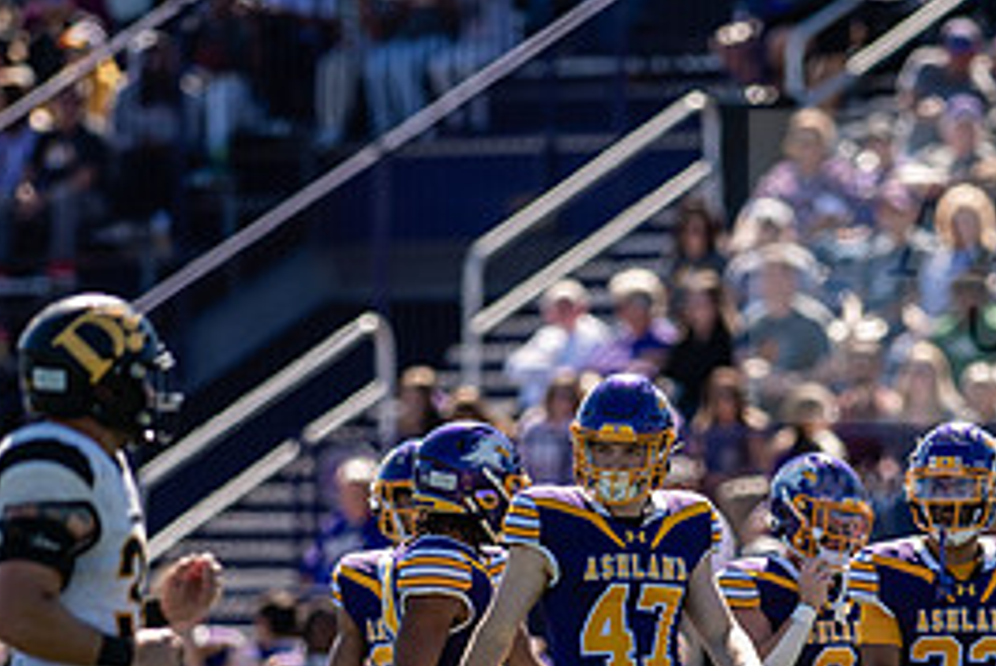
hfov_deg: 3.2
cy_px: 563
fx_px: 18086
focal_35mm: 653
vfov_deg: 2.1
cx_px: 637
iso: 200
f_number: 3.5
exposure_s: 1/1250
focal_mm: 300
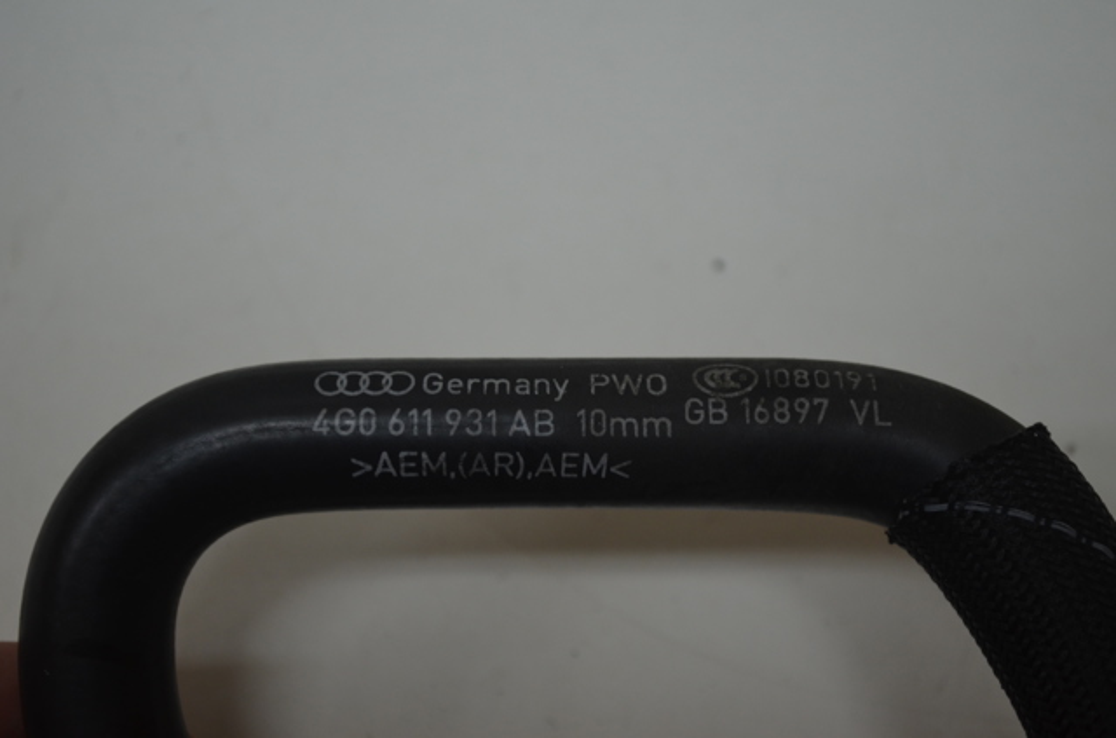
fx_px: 2226
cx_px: 558
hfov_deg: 28.1
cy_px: 369
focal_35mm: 72
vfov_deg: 18.8
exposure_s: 1/60
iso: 560
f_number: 5.3
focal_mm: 48
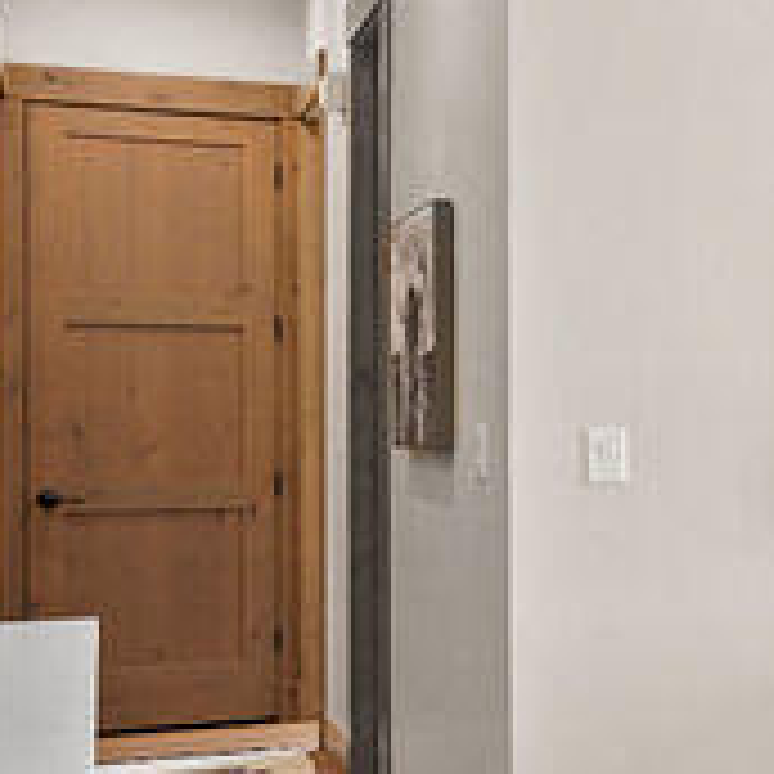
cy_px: 448
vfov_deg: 21.4
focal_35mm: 81
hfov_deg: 13.9
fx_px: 2049
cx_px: 1922
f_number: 5.6
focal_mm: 16
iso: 800
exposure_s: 1/20
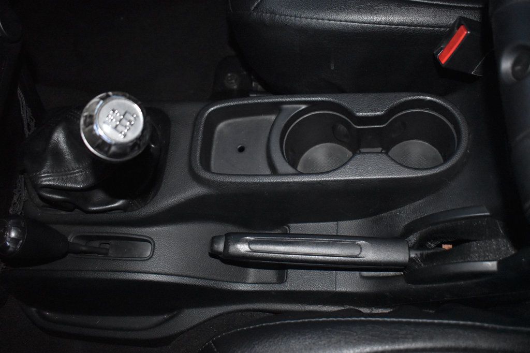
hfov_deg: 57.2
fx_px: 486
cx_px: 265
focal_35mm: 33
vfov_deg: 39.9
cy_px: 176
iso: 4000
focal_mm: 22
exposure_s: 1/60
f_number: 3.8
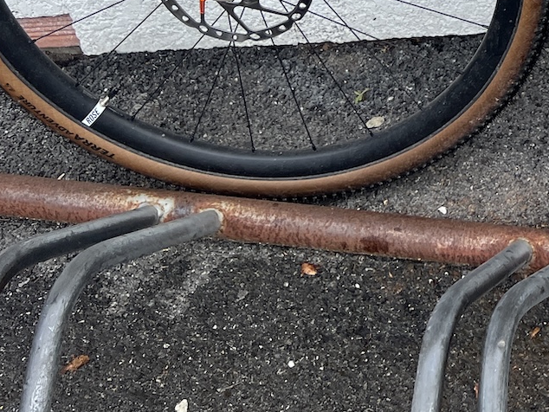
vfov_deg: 16.4
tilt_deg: -30.3
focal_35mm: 82
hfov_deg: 21.6
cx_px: 706
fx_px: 1301
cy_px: -209
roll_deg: -0.2
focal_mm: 5.7
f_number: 1.5
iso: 50
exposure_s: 1/1808
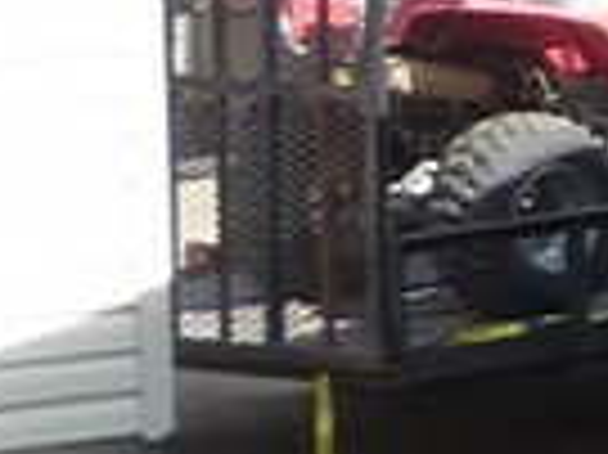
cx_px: 2202
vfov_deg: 5.4
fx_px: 4791
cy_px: 130
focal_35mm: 273
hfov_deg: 6.3
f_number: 2.8
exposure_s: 1/500
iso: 100
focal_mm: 4.4
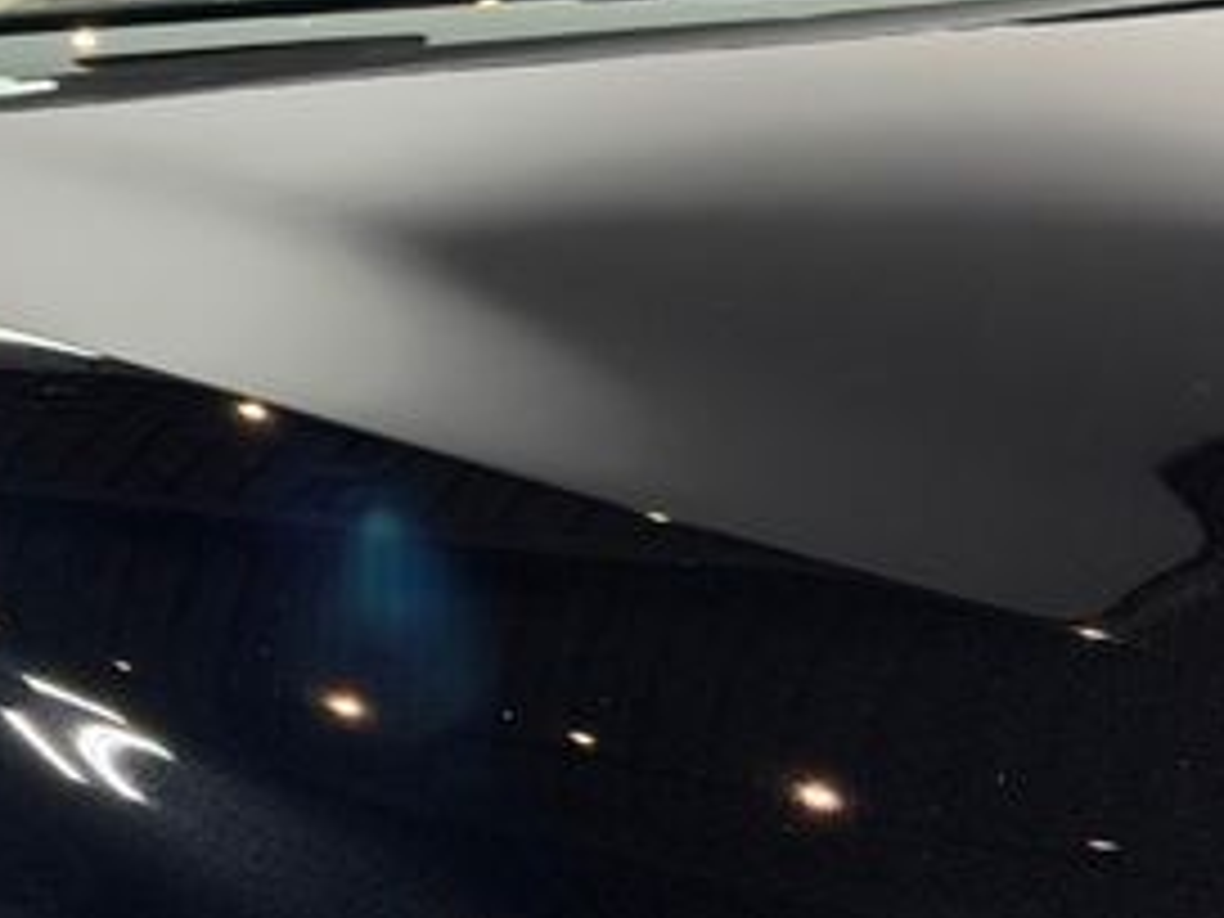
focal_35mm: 113
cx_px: -50
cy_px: 878
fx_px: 3996
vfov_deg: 13.0
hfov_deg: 17.0
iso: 64
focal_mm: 6.76
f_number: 1.78
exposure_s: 1/221
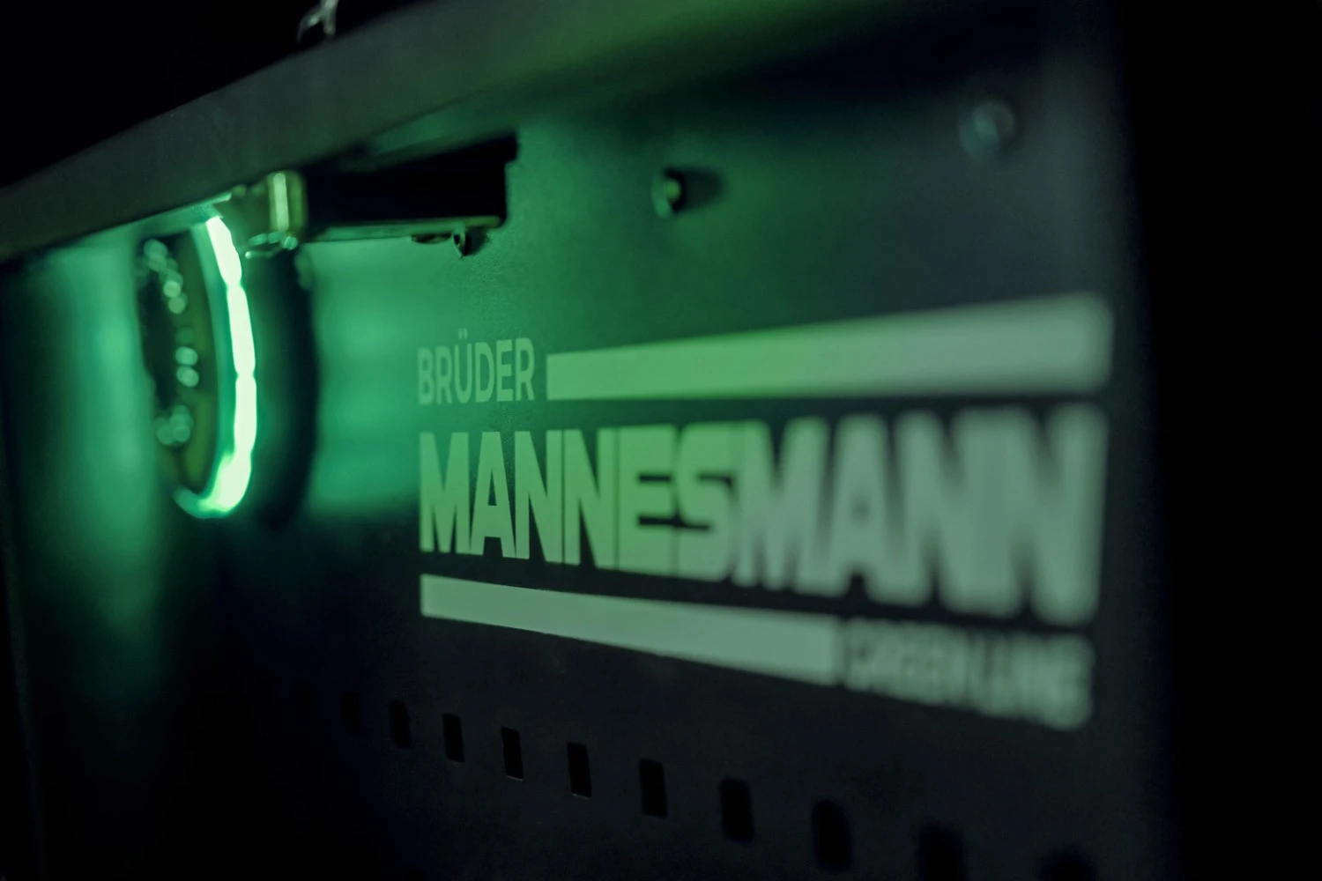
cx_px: 661
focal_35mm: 83
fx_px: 3048
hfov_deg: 24.5
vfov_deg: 16.5
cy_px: 440
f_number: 2.8
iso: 3200
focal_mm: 55
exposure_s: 1/7.5
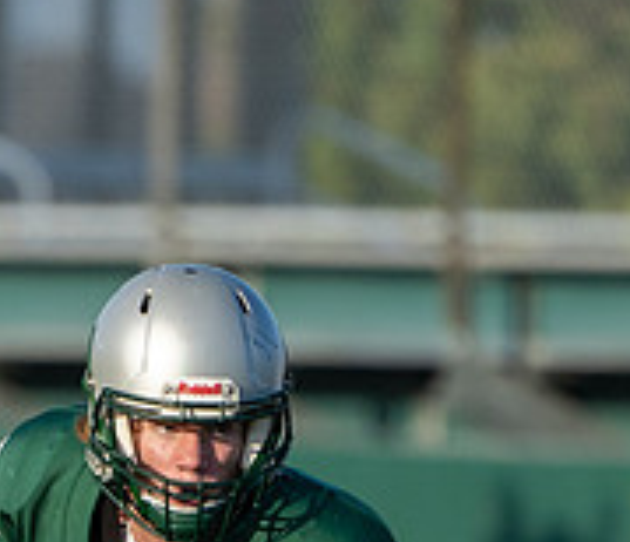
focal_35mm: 2270
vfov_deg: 0.7
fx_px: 43599
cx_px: -75
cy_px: 732
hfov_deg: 0.8
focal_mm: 400
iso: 320
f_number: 5.6
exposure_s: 1/1250
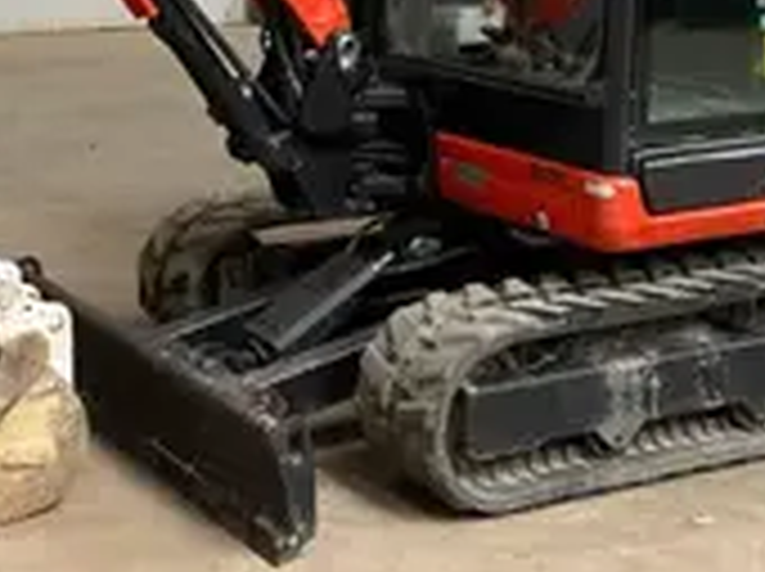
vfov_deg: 17.5
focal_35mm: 82
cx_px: 135
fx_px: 1810
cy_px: 0
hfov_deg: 23.5
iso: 64
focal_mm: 3
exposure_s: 1/70
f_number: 1.8
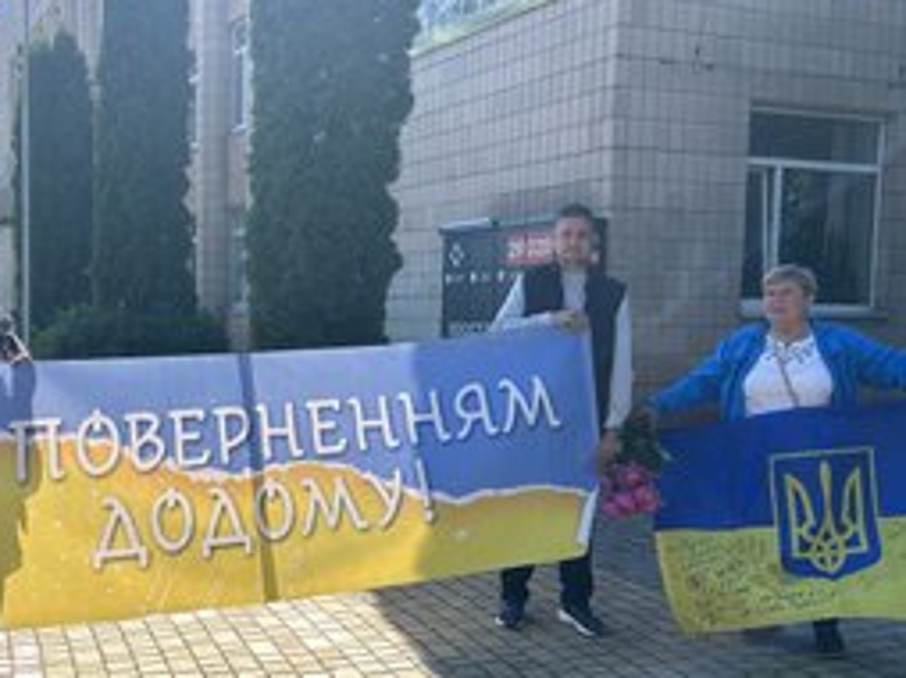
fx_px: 1072
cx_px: 232
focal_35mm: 41
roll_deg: -0.6
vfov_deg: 35.0
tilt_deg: -3.9
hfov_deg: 44.4
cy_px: 385
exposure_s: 1/1724
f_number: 1.5
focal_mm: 5.7
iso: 50
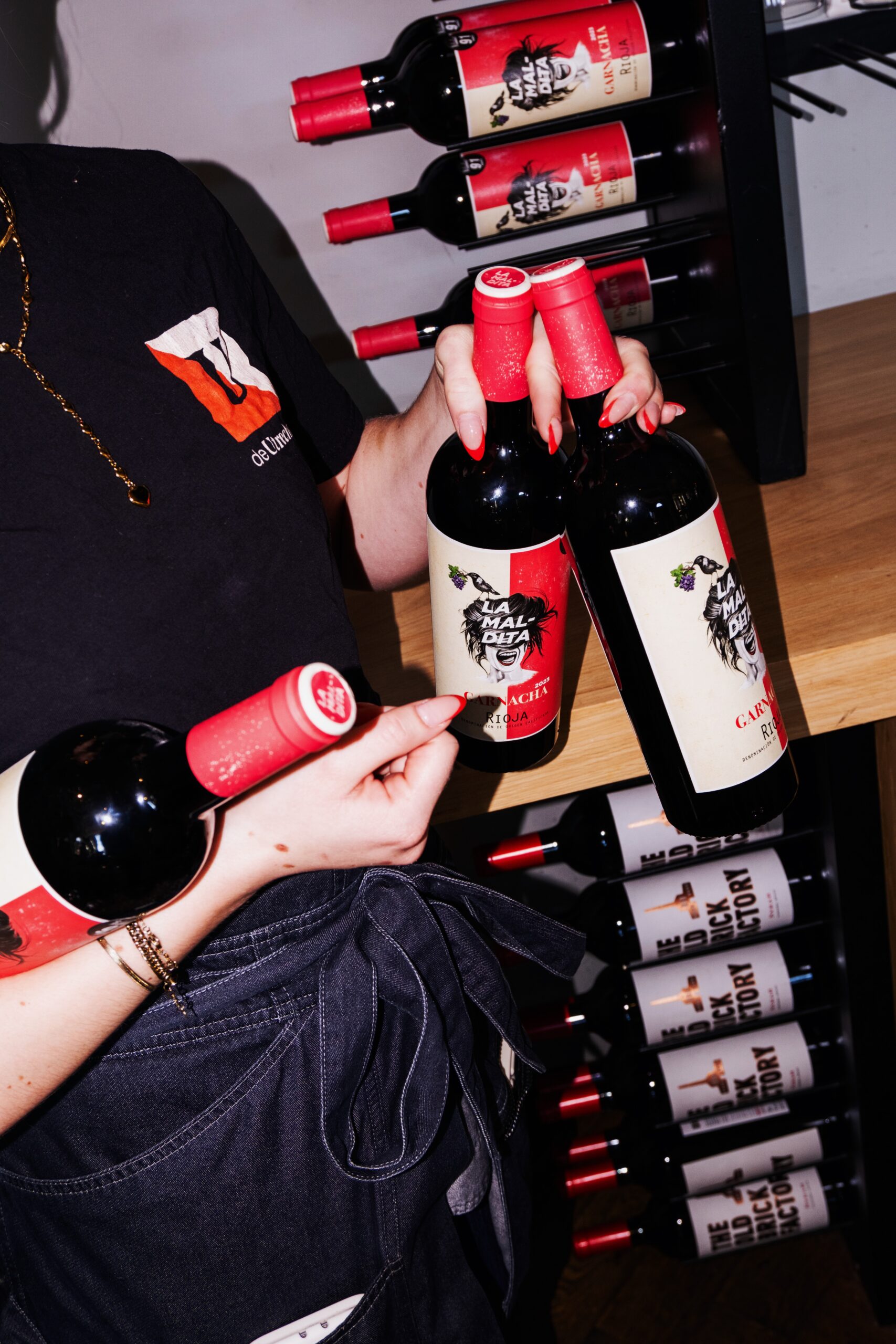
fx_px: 1493
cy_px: 672
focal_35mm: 40
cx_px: 448
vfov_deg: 48.5
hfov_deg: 33.4
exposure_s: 1/60
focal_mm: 26.4
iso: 400
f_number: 6.4
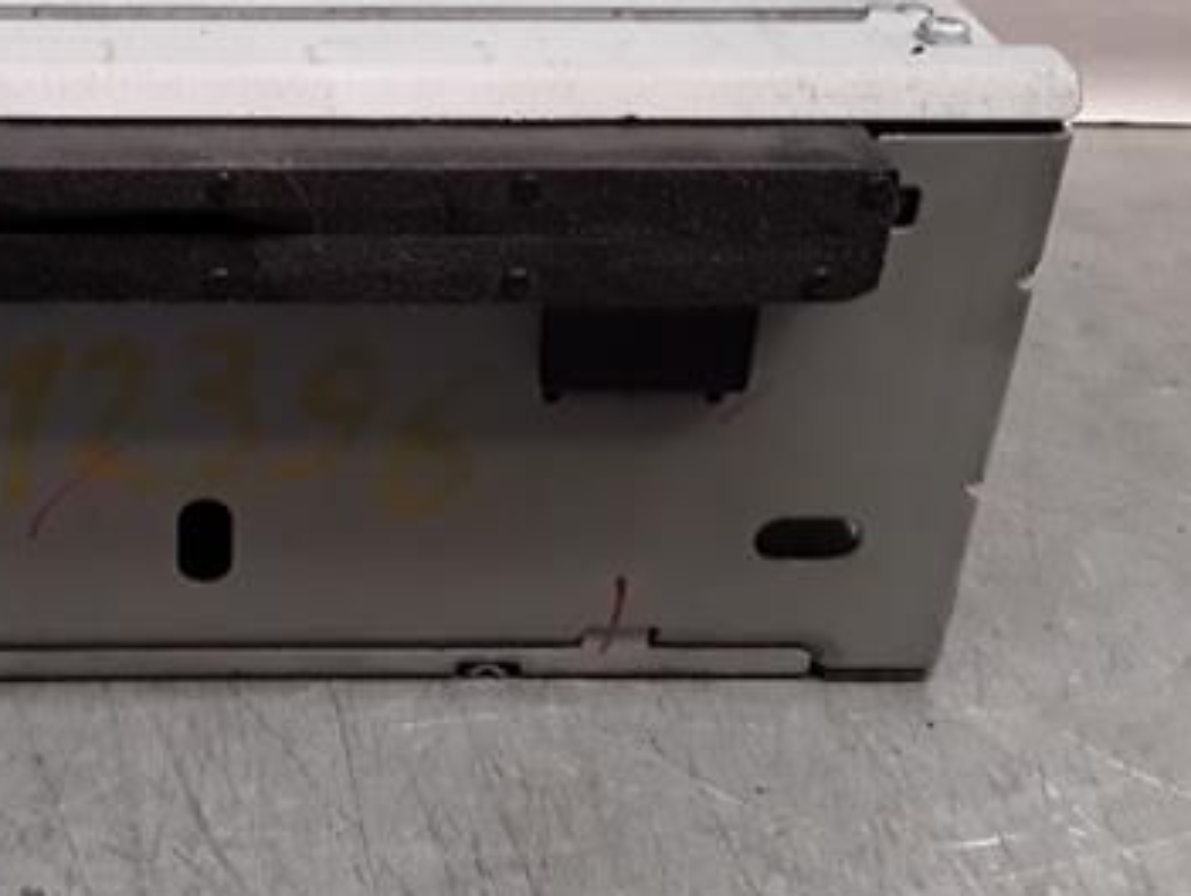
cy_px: 153
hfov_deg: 35.7
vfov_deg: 27.9
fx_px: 1757
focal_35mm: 51
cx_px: 173
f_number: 1.9
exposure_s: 1/100
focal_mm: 2.91
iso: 64
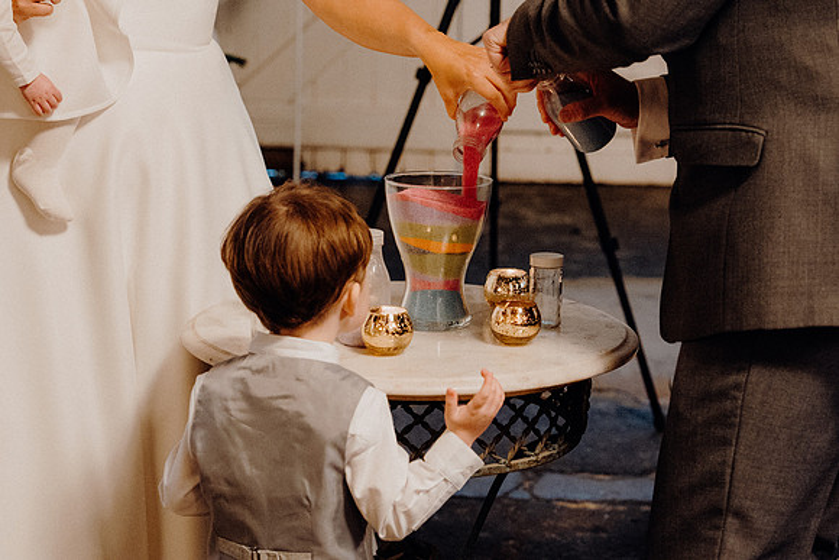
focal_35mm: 85
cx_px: 420
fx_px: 1981
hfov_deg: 23.9
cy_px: 280
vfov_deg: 16.1
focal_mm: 57
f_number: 3.5
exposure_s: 1/160
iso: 5000
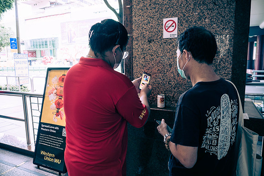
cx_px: 132
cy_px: 88
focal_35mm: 25
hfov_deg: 71.6
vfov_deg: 51.4
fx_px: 183
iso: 200
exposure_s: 1/160
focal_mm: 12
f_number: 2.8
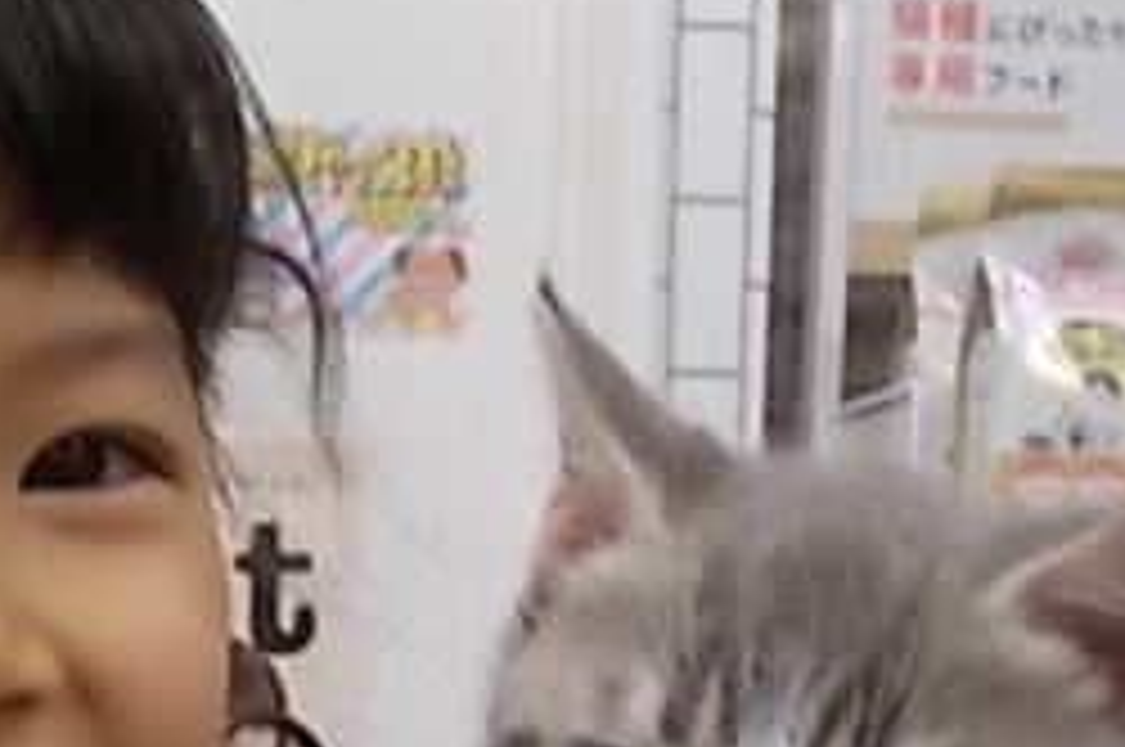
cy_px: 909
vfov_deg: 19.6
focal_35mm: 65
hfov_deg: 30.4
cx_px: 252
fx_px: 2029
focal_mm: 4.6
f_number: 3.2
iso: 140
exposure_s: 1/25
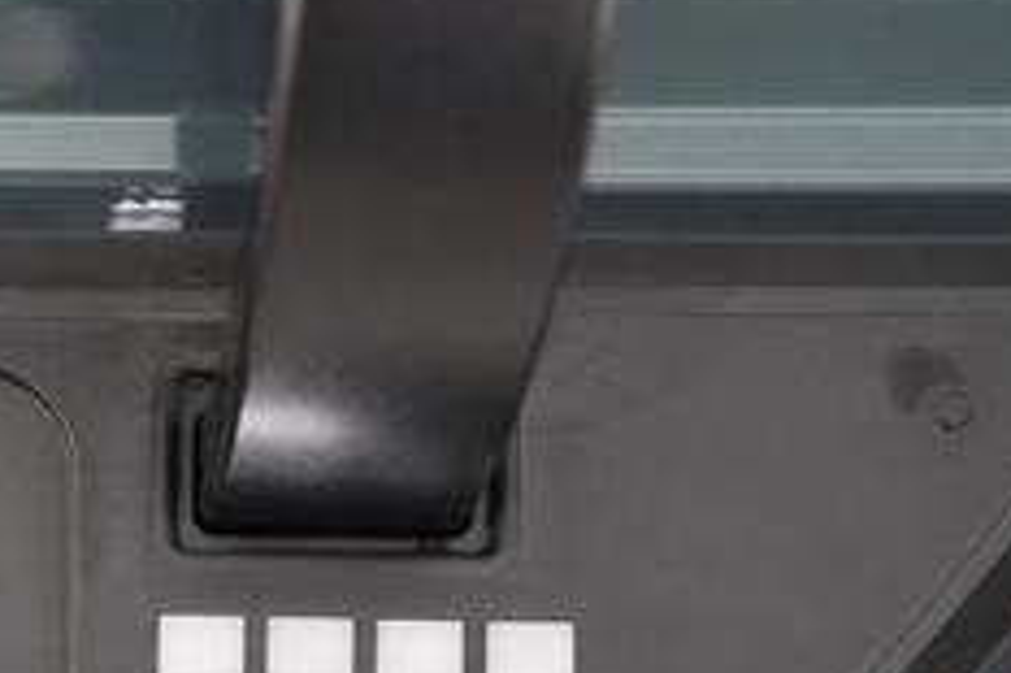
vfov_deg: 16.9
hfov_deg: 24.5
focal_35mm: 77
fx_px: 2161
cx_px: -108
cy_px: 825
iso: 6400
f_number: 2.8
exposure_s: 1/320
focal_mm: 28
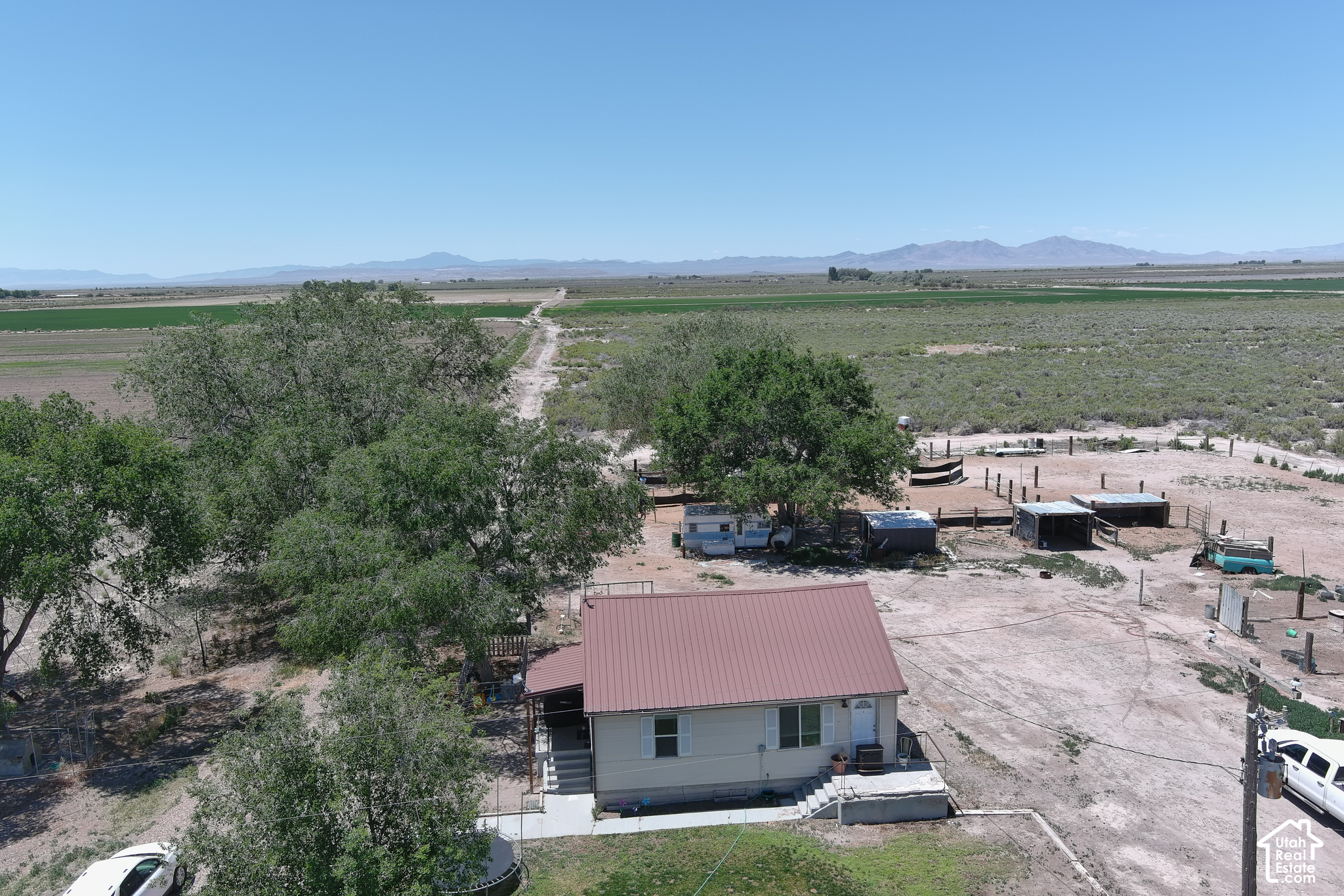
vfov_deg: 45.0
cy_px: 448
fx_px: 1083
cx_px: 672
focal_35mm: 29
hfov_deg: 63.7
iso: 100
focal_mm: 10.13
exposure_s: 1/1000
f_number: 2.8
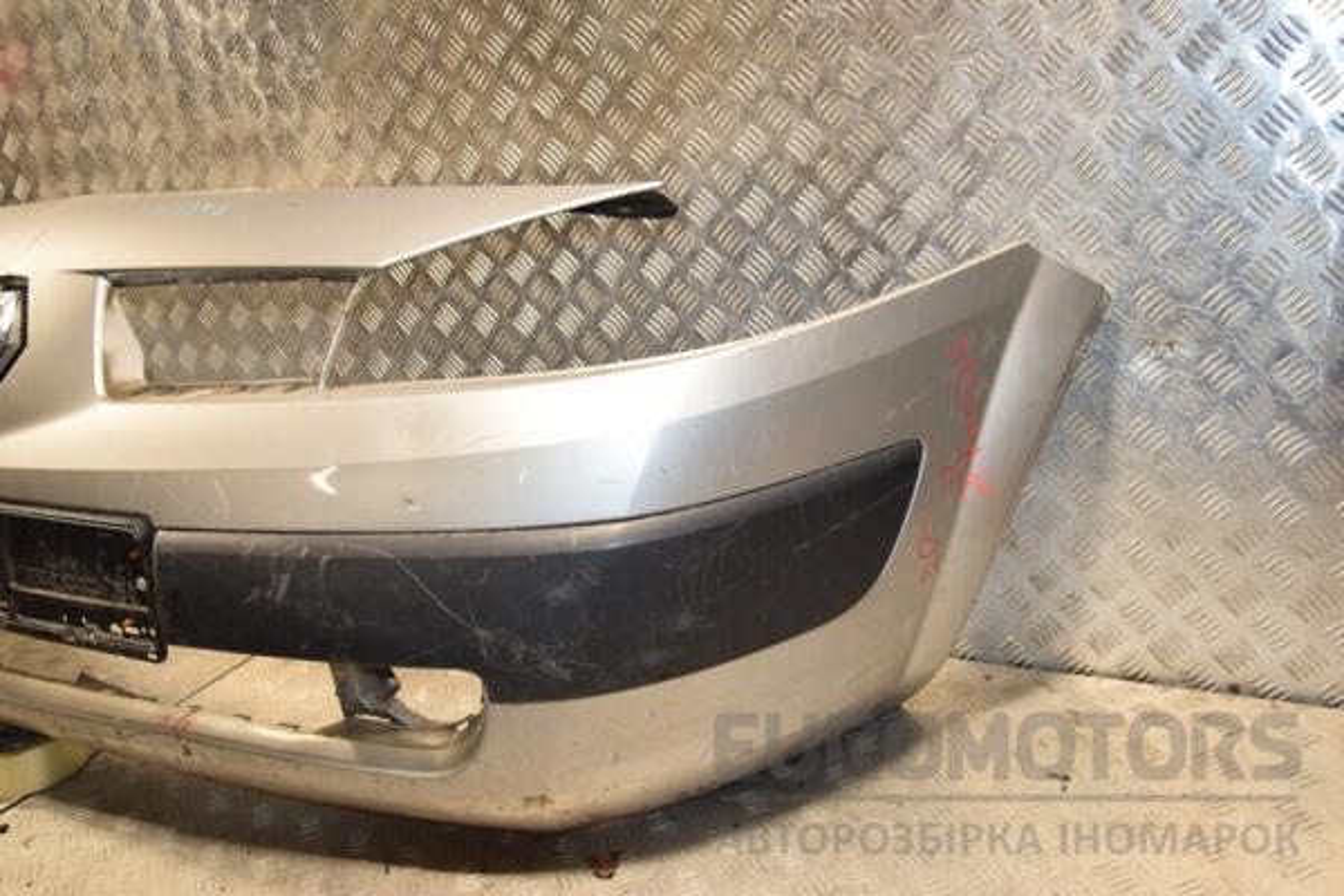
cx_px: 672
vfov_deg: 41.7
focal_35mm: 32
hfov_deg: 59.5
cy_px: 448
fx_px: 1176
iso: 800
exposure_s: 1/200
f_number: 5.6
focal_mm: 21
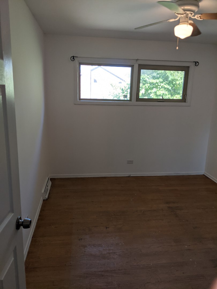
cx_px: 108
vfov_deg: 65.3
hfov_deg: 51.4
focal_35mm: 27
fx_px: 226
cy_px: 144
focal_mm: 4.44
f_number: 1.8
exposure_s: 1/221
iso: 61
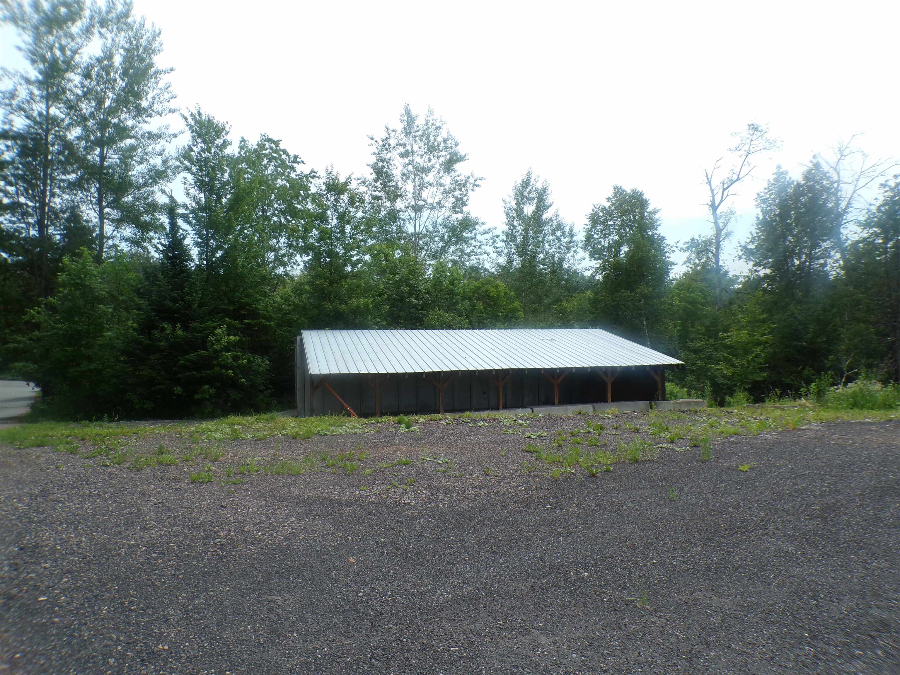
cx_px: 450
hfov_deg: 71.6
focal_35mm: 24
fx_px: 624
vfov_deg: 56.8
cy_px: 338
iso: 100
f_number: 4.4
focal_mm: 4.3
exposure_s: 1/550
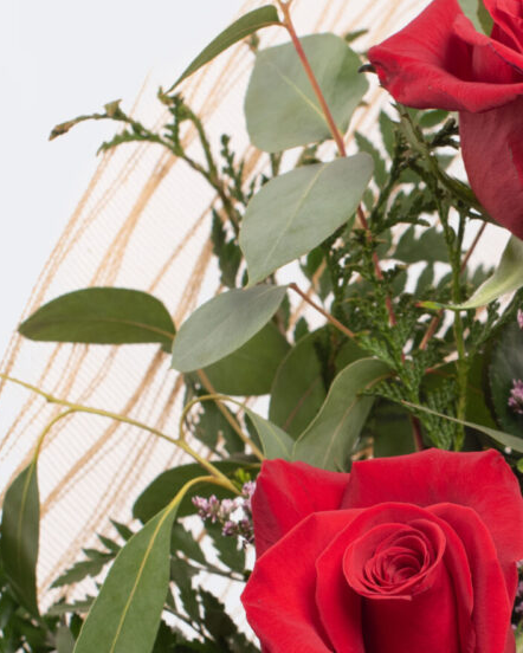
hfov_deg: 11.3
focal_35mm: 136
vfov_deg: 14.1
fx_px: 2630
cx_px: 504
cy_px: 547
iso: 400
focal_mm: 50
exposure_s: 1/160
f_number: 8
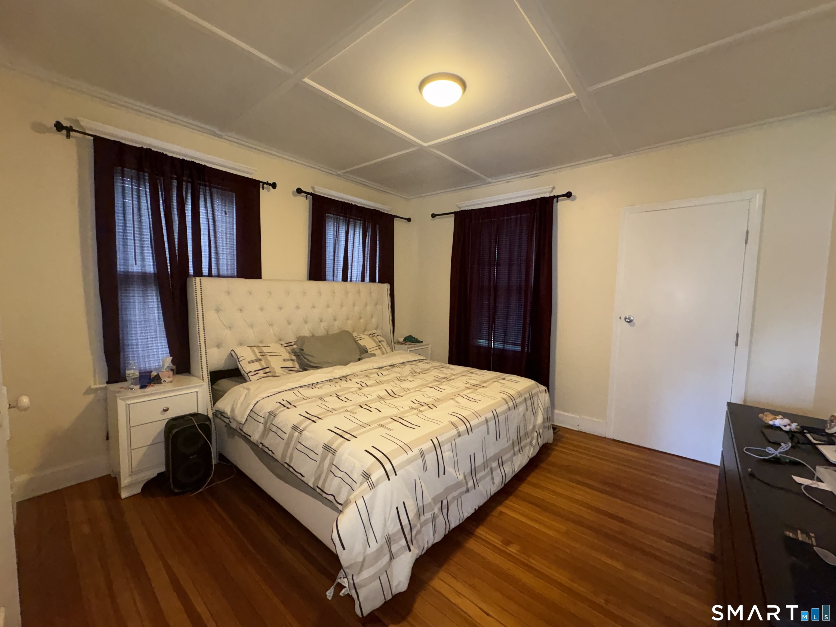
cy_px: 314
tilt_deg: -3.7
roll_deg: -0.5
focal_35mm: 14
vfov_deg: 85.7
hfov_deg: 102.1
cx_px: 418
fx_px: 338
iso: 200
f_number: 2.2
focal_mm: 2.22
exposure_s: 1/60
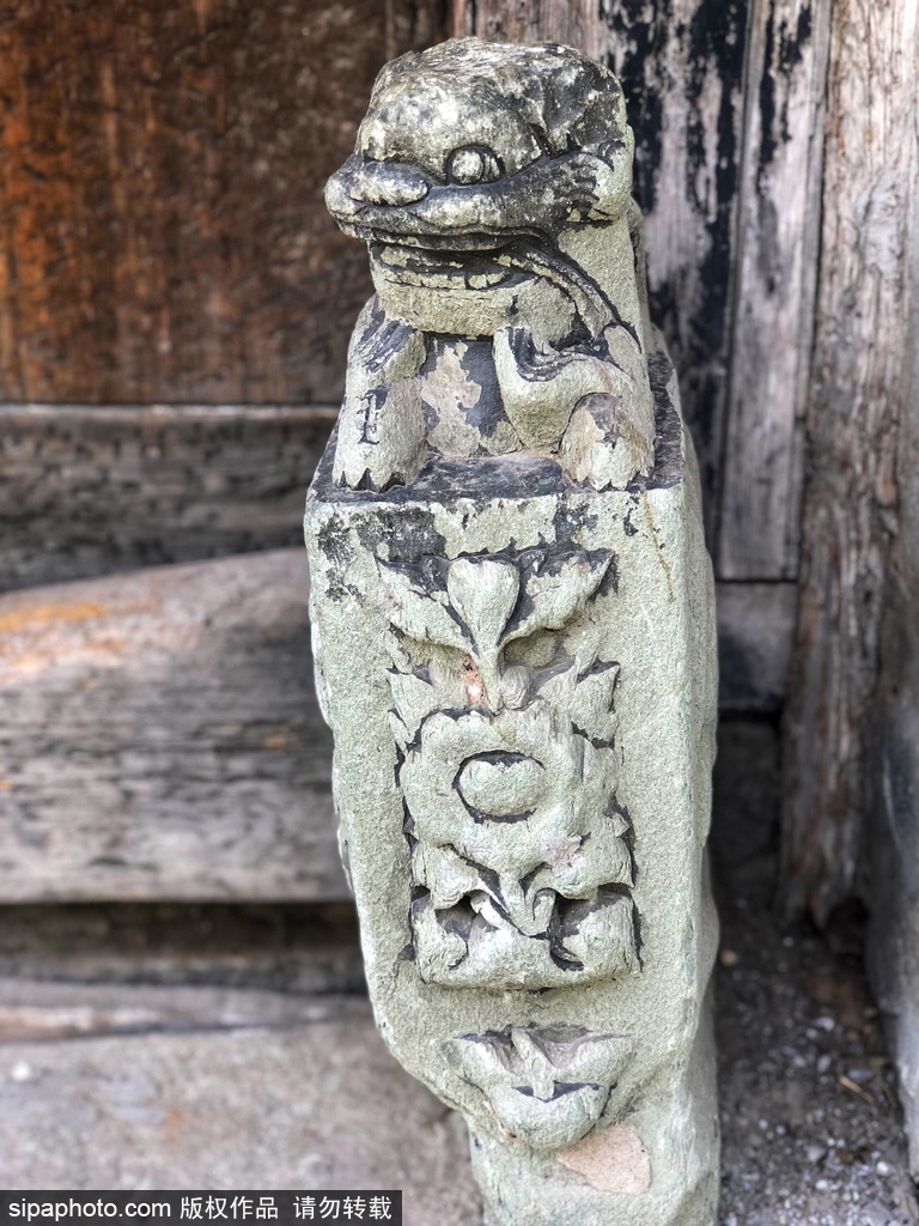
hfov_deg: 25.7
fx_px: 2018
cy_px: 613
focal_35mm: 57
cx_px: 460
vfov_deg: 33.8
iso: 32
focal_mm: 6.6
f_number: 2.8
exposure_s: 1/120
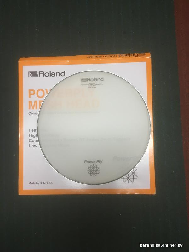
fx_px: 211
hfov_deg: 48.2
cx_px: 94
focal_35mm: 29
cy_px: 126
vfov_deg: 61.7
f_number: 2.2
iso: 100
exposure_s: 1/33
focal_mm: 4.15
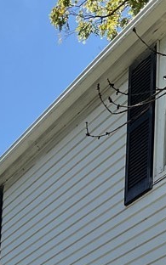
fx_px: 731
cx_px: 100
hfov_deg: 12.9
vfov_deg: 17.9
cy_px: 420
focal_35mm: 101
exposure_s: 1/1577
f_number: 1.8
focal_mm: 3
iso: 16
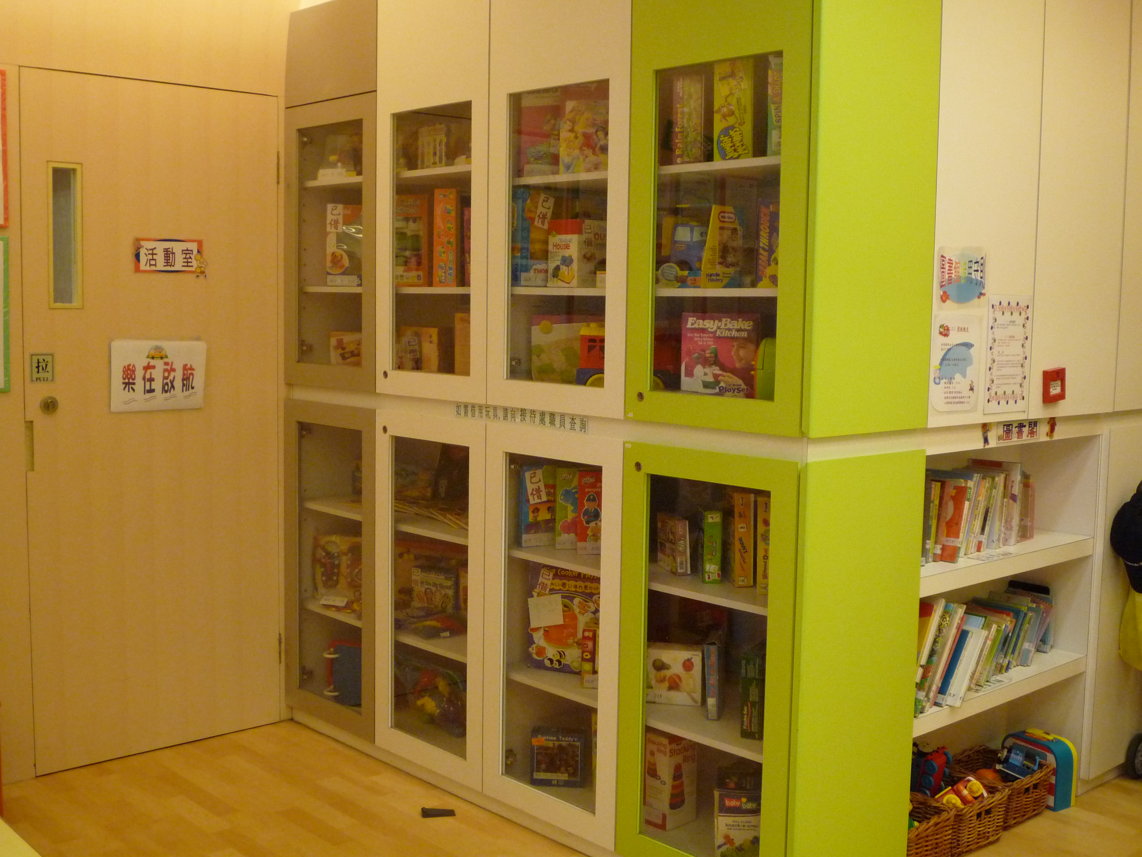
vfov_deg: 34.3
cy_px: 428
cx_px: 571
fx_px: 1386
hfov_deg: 44.8
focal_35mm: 42
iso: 400
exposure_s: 1/30
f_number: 4.1
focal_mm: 7.3
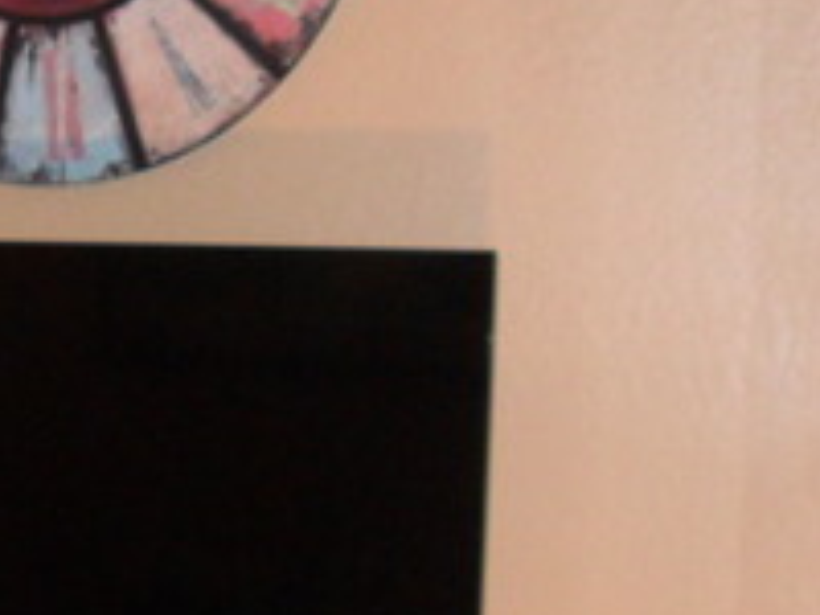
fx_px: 2772
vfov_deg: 12.5
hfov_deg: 16.2
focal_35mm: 117
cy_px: 648
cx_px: -150
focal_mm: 6.3
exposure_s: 1/45
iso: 240
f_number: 3
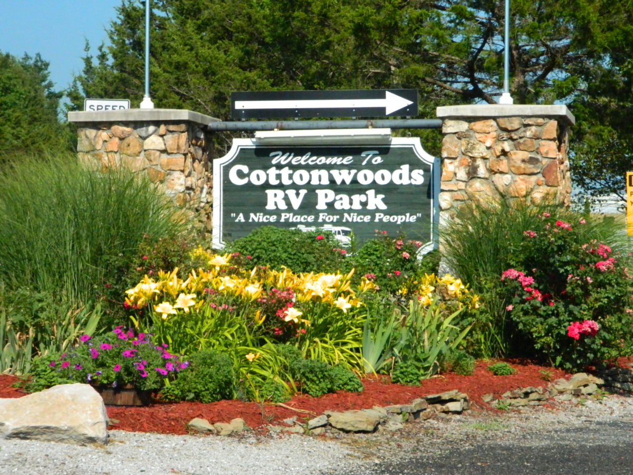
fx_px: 2359
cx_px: 316
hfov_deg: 15.3
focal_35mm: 129
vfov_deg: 11.5
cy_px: 238
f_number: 13.4
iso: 800
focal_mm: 23.2
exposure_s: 1/800
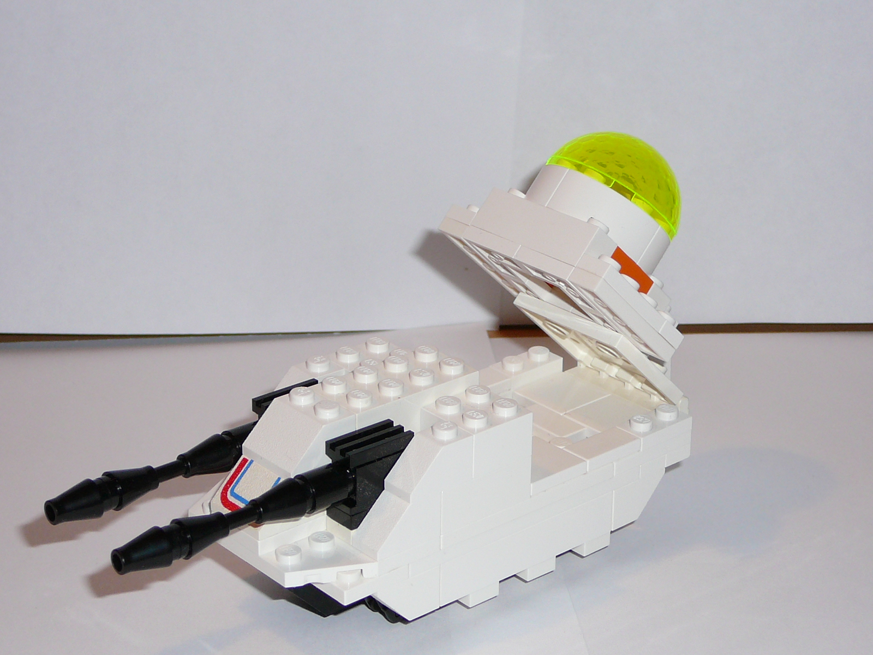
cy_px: 328
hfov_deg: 24.1
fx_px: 2043
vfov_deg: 18.2
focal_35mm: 81
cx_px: 436
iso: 100
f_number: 3.6
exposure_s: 1/30
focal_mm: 9.7
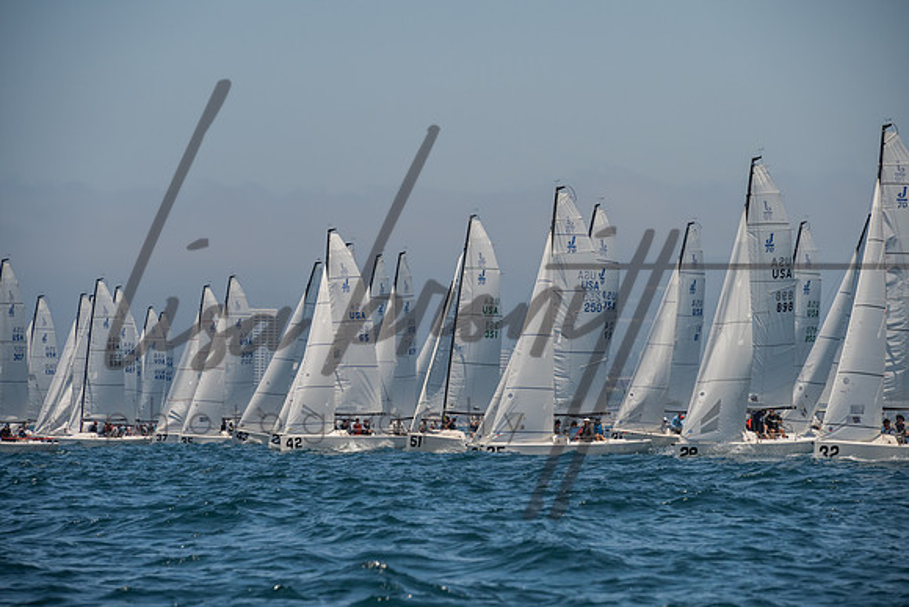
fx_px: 5051
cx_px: 454
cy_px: 304
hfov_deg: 10.3
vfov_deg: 6.9
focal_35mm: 200
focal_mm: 200
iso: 640
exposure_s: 1/1000
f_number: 9
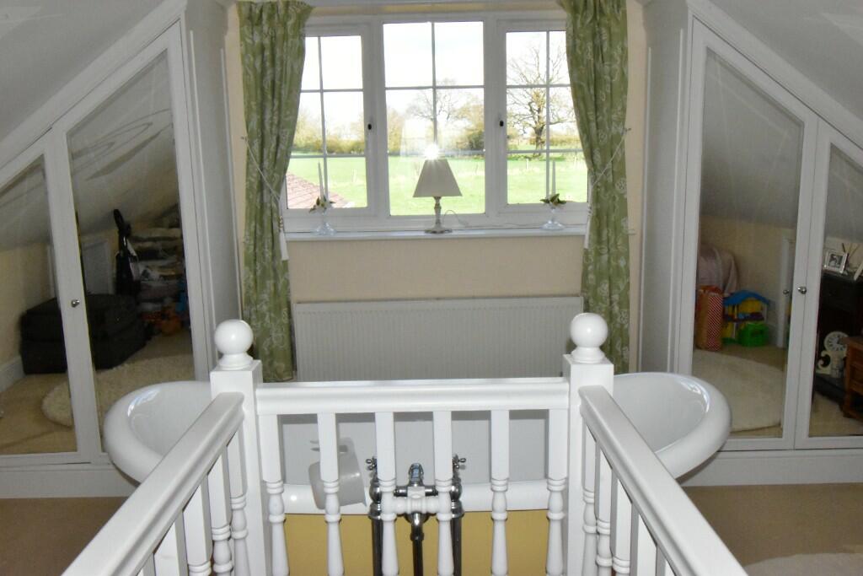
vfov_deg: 43.6
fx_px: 719
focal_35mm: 30
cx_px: 432
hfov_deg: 61.9
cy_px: 288
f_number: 29
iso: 7200
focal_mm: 20
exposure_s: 1/200
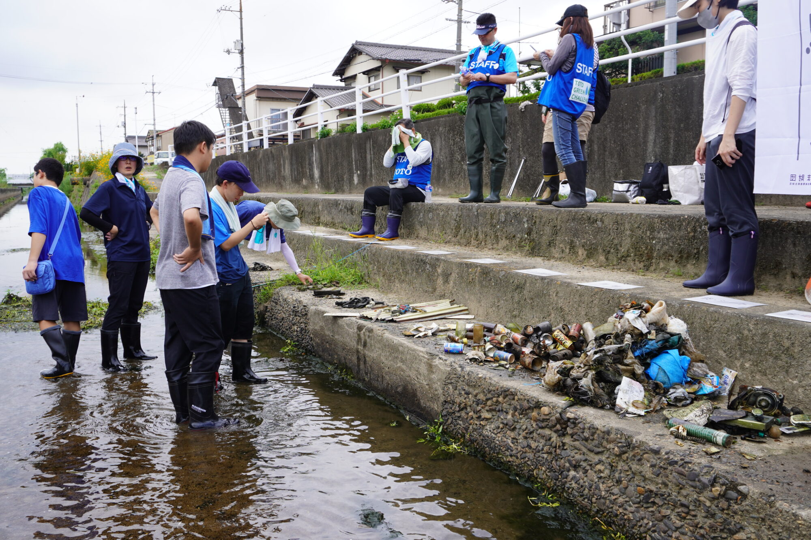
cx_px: 406
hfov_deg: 57.2
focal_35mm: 33
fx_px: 743
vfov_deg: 40.0
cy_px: 270
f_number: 6.3
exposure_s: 1/160
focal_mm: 22
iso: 100
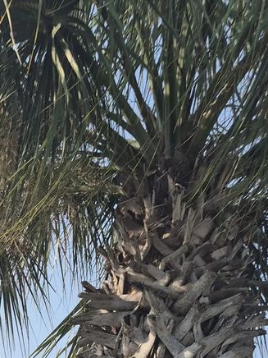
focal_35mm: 72
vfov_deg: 23.4
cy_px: 484
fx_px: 743
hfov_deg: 19.0
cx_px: -77
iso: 25
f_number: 1.8
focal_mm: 5.4
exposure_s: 1/1404
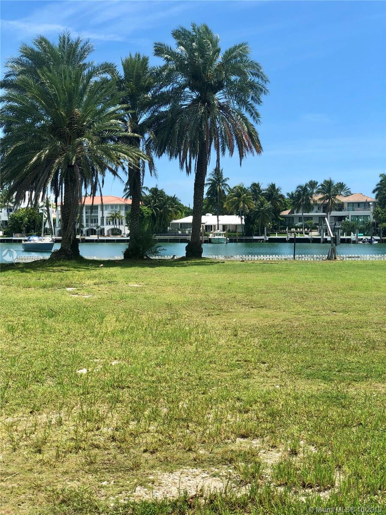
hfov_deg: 28.0
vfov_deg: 36.8
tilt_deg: -1.2
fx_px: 773
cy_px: 258
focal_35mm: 52
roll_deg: -0.1
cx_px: 193
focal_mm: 6
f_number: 2.4
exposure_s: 1/1066
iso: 16
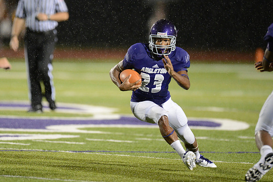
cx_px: 136
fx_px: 3034
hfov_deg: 5.2
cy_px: 91
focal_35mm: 400
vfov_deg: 3.4
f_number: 2.8
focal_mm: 400
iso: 5000
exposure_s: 1/1000
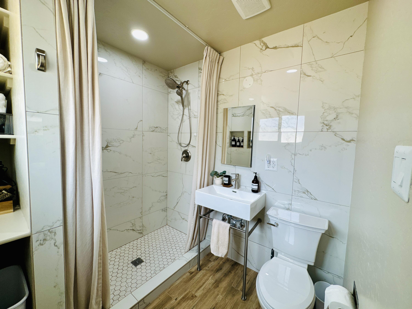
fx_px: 167
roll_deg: -1.5
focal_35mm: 14
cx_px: 206
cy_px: 154
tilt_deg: -5.5
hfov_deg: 102.1
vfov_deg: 85.7
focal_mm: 2.22
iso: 100
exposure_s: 1/120
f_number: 2.2
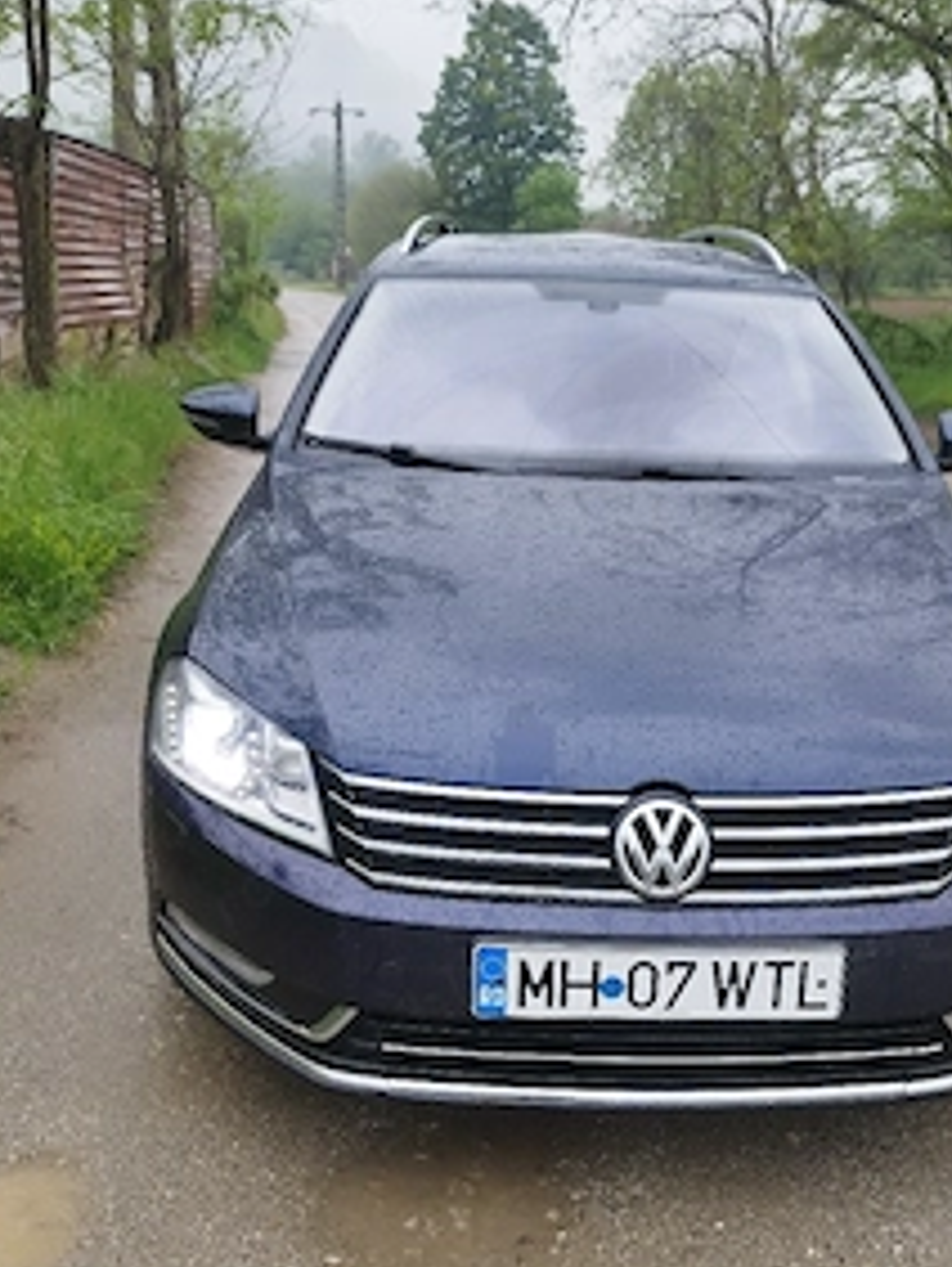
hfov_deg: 41.7
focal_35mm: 34
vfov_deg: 53.9
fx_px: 1245
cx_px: 570
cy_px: 678
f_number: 1.89
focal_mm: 5.89
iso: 80
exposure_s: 1/100
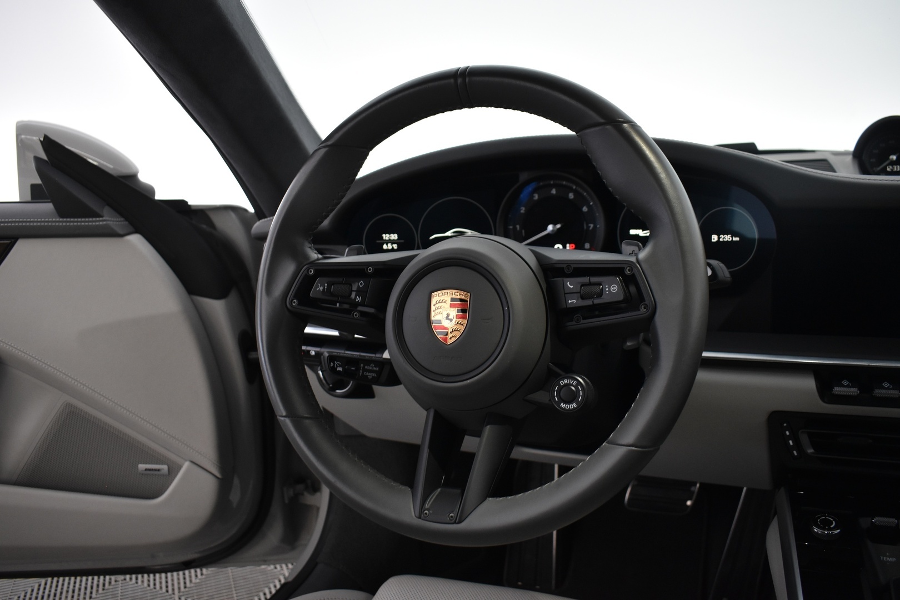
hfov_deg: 61.9
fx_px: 750
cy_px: 300
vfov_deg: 43.6
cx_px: 450
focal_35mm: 30
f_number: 3.8
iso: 1100
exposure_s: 1/30
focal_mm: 20
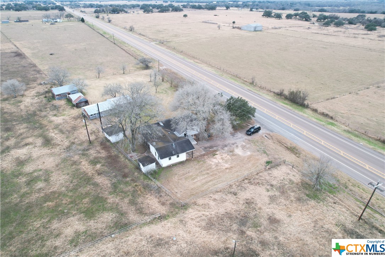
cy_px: 128
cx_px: 192
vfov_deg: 57.2
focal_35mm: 22
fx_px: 235
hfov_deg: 78.6
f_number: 2.8
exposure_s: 1/160
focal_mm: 8.38
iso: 100
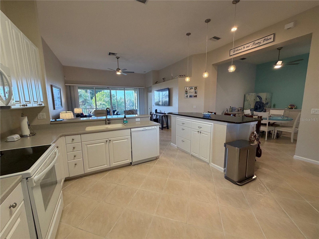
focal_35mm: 14
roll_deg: +0.8
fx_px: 129
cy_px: 120
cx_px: 160
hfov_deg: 102.1
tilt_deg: -8.6
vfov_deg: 85.7
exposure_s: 1/60
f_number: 2.2
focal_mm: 2.22
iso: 200
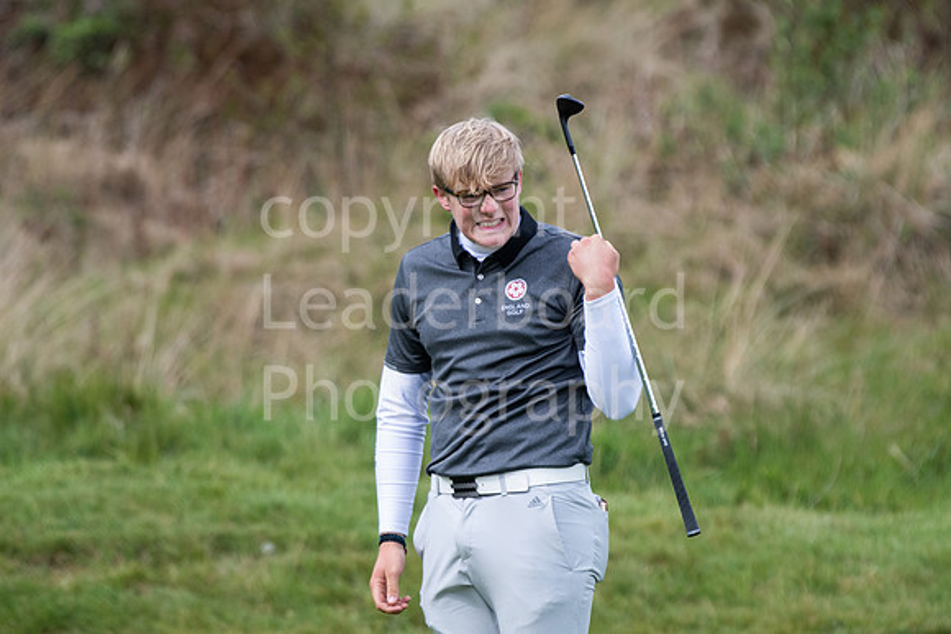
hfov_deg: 3.4
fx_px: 16249
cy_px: 317
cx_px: 476
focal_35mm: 615
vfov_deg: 2.2
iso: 1000
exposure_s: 1/1600
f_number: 5.6
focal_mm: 410
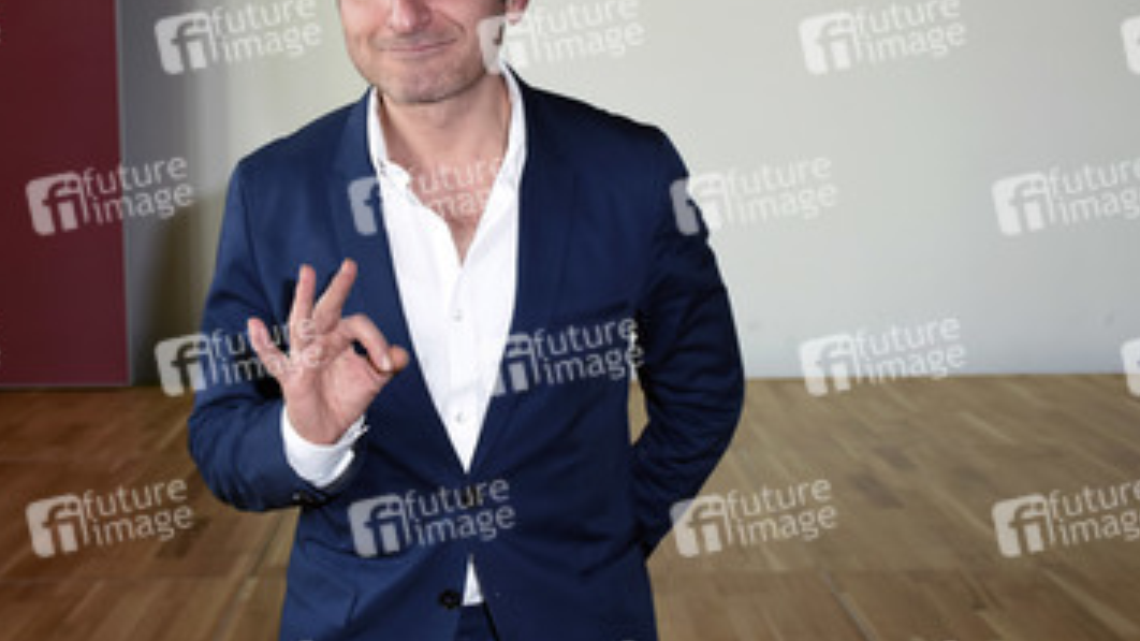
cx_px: 475
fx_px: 1451
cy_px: 277
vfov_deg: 24.9
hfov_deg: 42.8
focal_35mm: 48
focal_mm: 24
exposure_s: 1/160
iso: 800
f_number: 4.5
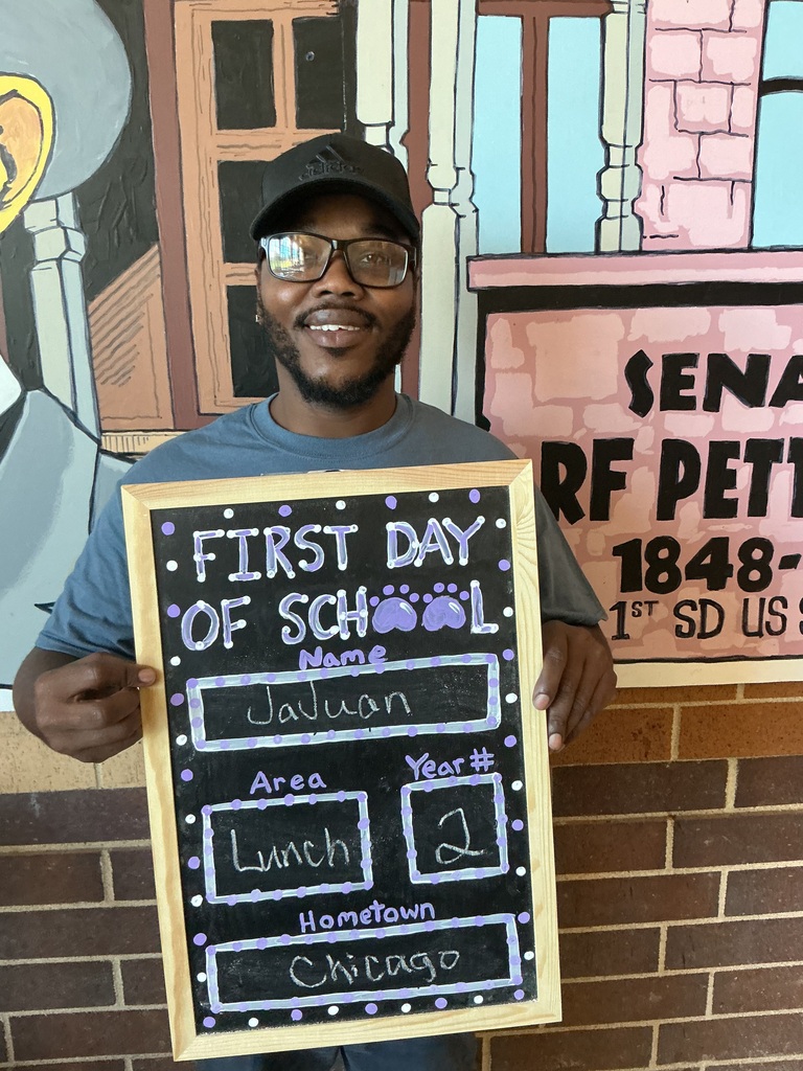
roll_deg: +0.3
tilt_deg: -15.2
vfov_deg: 61.7
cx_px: 402
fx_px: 897
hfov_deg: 48.2
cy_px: 536
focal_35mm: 29
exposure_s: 1/60
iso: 250
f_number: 1.8
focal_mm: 3
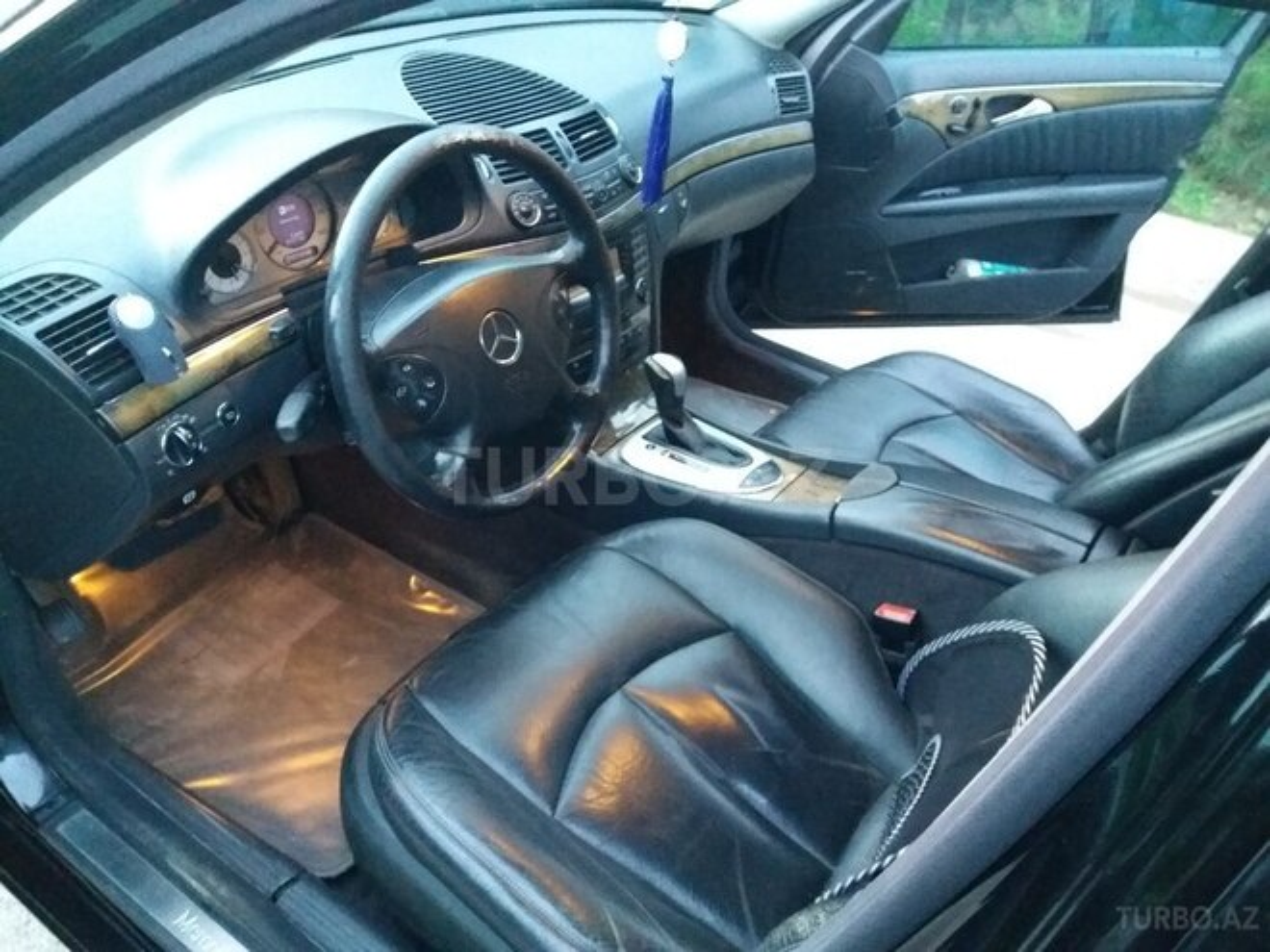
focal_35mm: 28
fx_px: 1027
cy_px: 476
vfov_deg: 49.7
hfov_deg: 63.4
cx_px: 635
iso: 800
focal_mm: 3.7
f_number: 1.9
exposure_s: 1/17
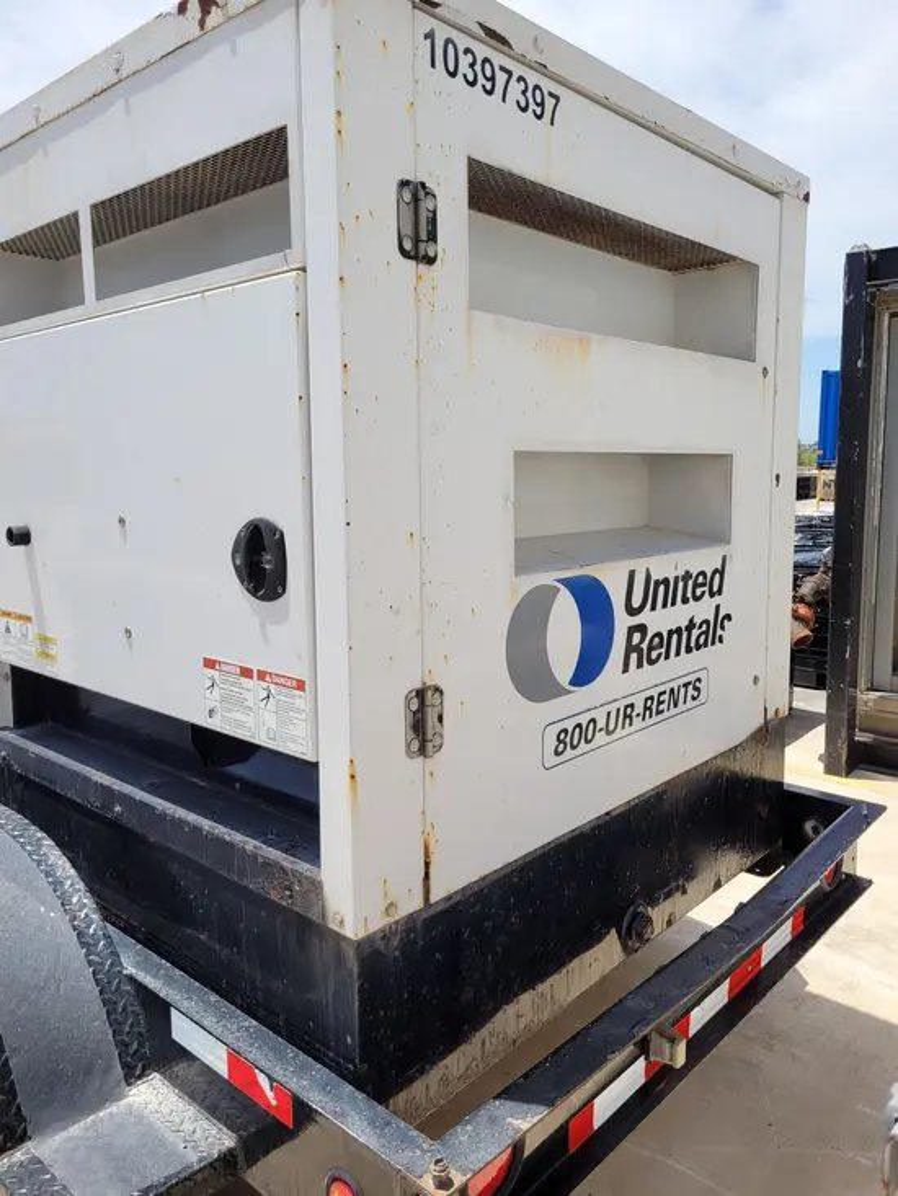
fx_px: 899
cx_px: 449
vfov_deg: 67.3
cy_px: 598
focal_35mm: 26
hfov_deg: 53.1
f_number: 1.8
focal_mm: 5.4
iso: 40
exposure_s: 1/2099
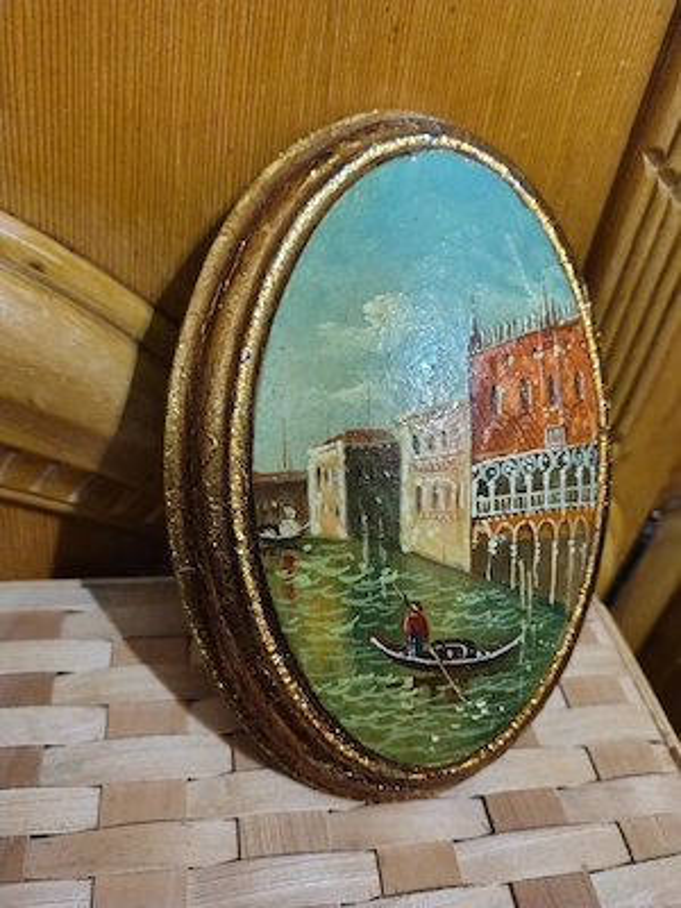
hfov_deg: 54.9
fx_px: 656
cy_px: 454
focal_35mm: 25
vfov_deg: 69.4
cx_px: 340
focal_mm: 4.71
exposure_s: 1/33.4
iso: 3948
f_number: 1.7
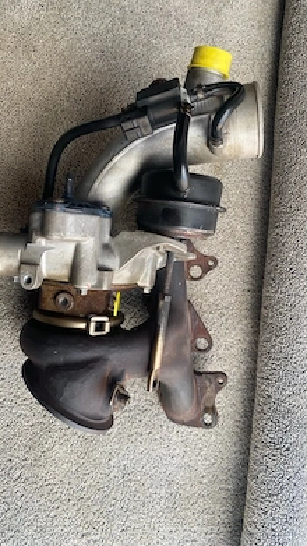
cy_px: 271
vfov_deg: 66.1
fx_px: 420
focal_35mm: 29
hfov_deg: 39.9
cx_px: 112
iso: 40
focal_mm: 4.25
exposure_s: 1/122
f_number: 1.8
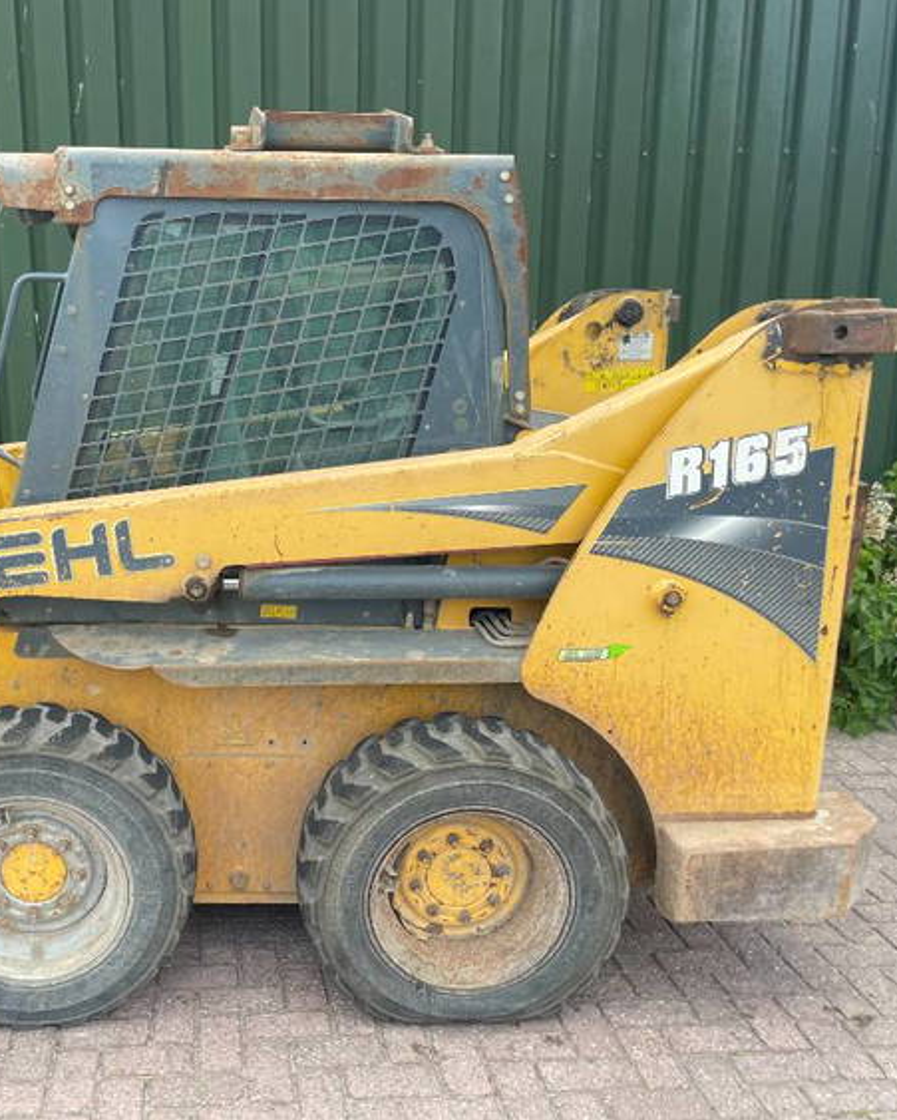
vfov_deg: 52.8
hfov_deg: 42.0
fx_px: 1127
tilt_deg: -13.1
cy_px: 559
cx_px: 214
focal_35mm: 34
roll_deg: +1.0
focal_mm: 4.2
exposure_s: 1/410
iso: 32
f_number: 1.6
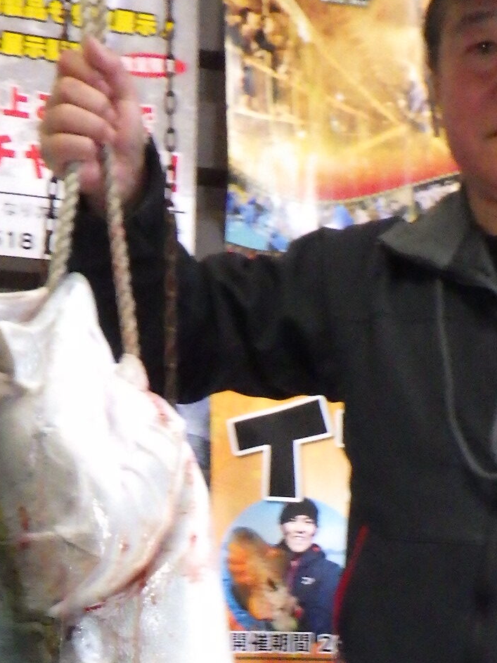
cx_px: 292
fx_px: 1474
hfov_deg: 19.1
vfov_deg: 23.5
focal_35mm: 77
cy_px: 754
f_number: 3.5
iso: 1600
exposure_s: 1/45
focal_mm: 5
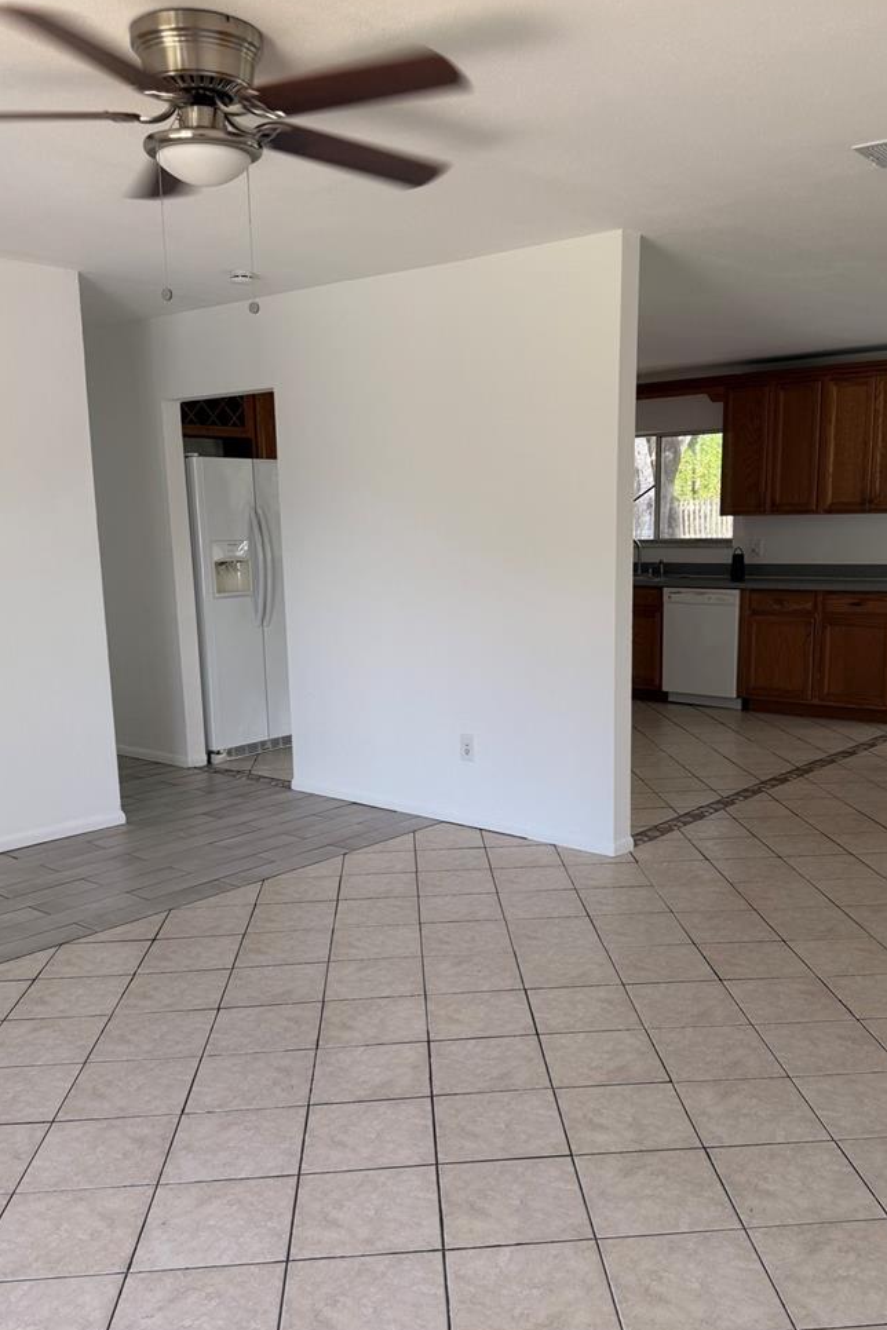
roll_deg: +0.2
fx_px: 1146
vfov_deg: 60.2
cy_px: 723
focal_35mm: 31
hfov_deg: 42.2
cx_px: 505
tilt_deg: -10.3
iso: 50
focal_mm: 6.76
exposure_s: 1/121
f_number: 1.78
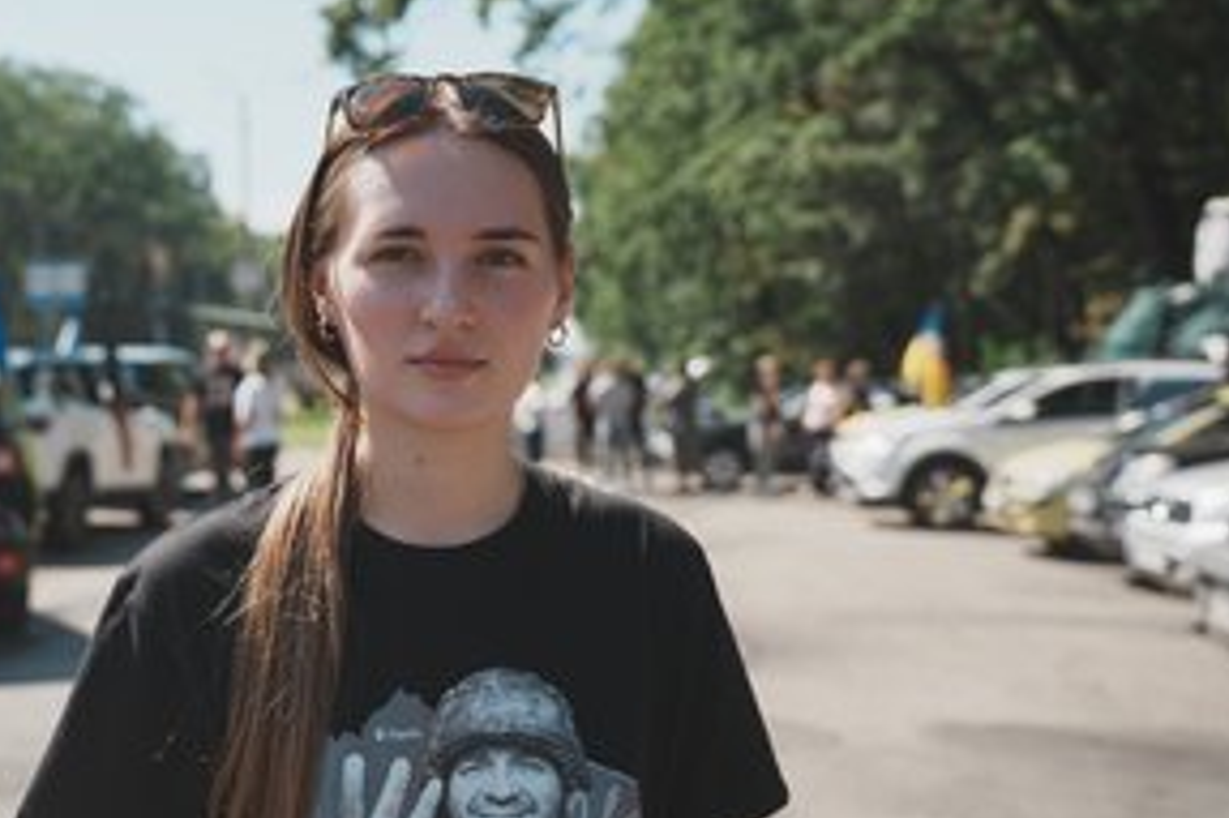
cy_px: 518
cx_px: 403
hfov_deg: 37.1
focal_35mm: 53
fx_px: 1808
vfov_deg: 25.4
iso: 100
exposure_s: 1/1250
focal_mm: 38
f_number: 3.5
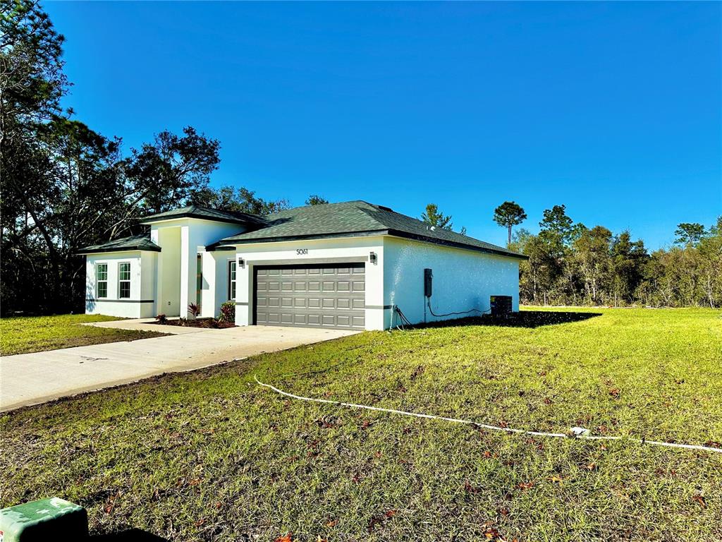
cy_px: 271
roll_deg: -0.1
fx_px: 501
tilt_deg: +1.9
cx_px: 361
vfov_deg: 56.8
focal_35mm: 24
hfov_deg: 71.6
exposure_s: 1/5000
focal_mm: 6.86
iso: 80
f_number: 1.78
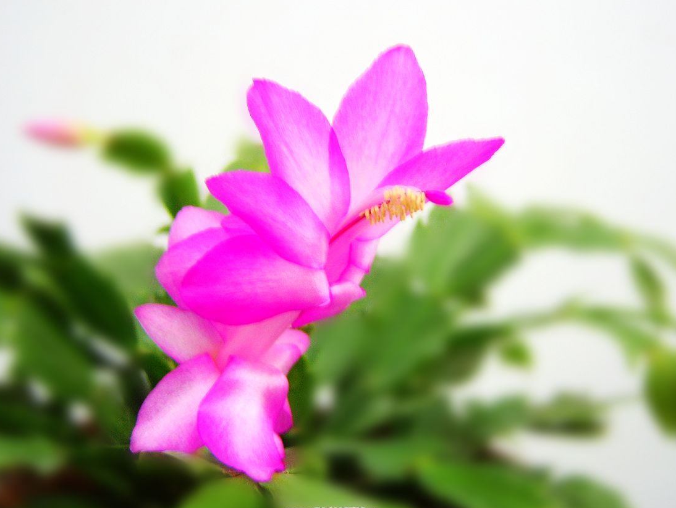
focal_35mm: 34
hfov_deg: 53.9
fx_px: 664
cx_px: 334
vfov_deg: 41.8
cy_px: 244
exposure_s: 1/13
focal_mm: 8.13
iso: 100
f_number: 2.7
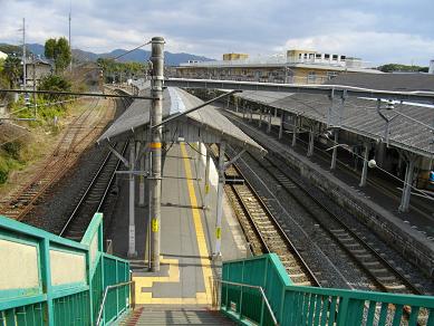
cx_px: 217
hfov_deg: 56.8
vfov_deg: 44.2
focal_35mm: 32
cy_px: 163
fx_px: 401
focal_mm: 5.7
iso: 100
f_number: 5.5
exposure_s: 1/320
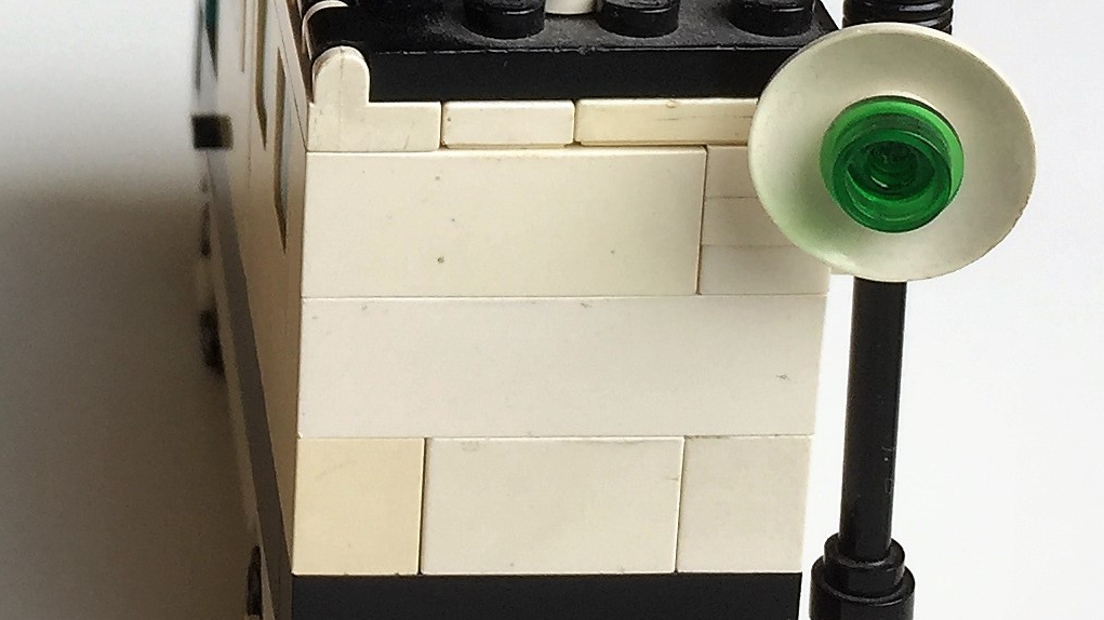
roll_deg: -1.5
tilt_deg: -20.3
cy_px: -150
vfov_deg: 11.7
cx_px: 97
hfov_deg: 20.7
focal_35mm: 101
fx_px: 2956
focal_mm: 4.15
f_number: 2.2
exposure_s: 1/173
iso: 32
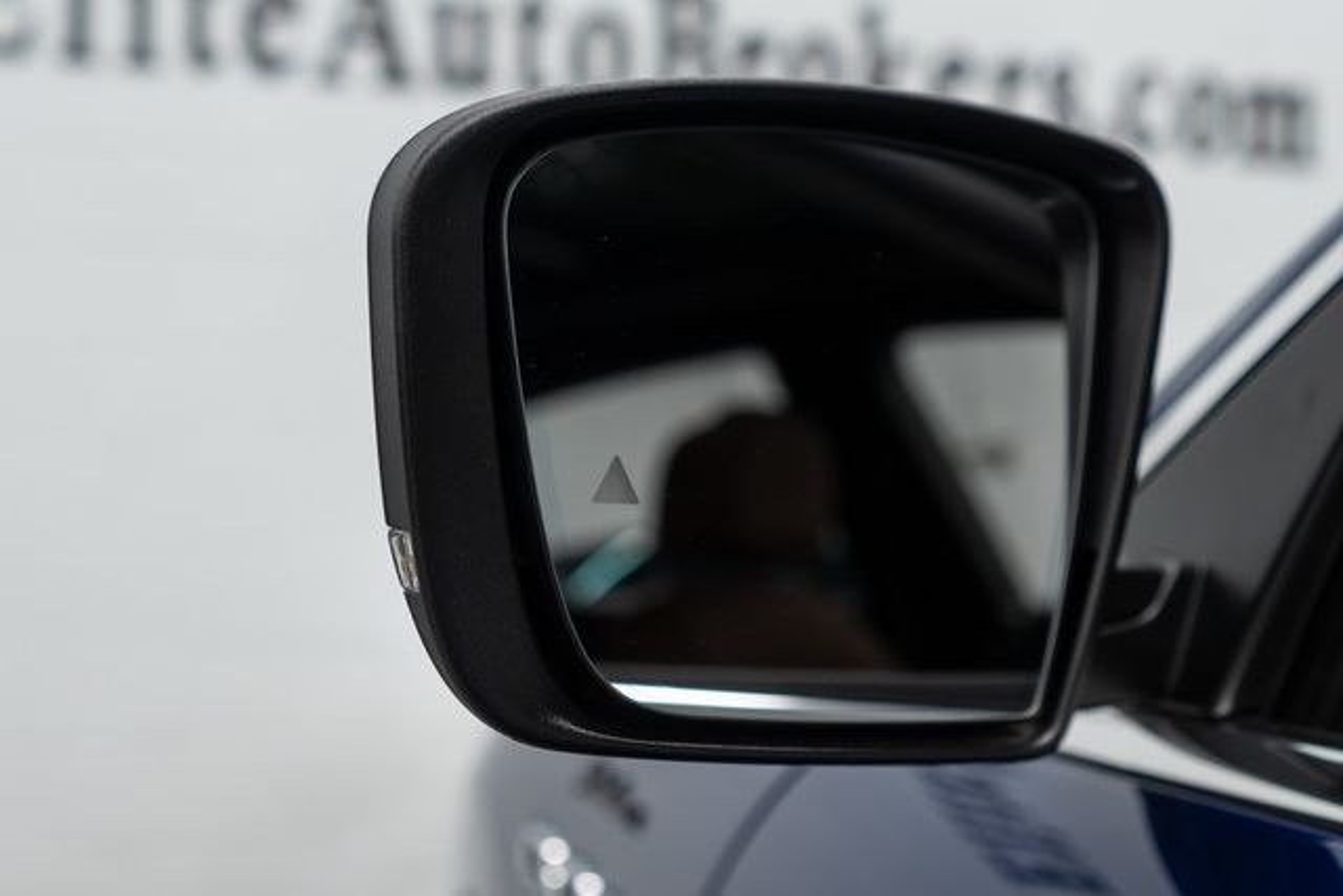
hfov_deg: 46.4
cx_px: 672
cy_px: 448
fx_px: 1567
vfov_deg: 31.9
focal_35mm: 42
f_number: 3.2
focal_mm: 28
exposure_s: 1/60
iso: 250
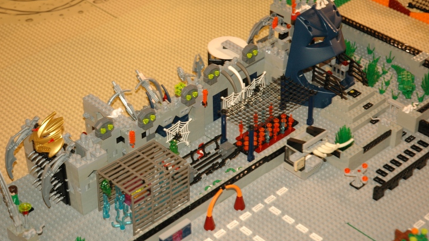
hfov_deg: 25.9
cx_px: 214
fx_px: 933
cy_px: 119
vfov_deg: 14.7
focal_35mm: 82
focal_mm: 52
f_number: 4.5
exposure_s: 1/60
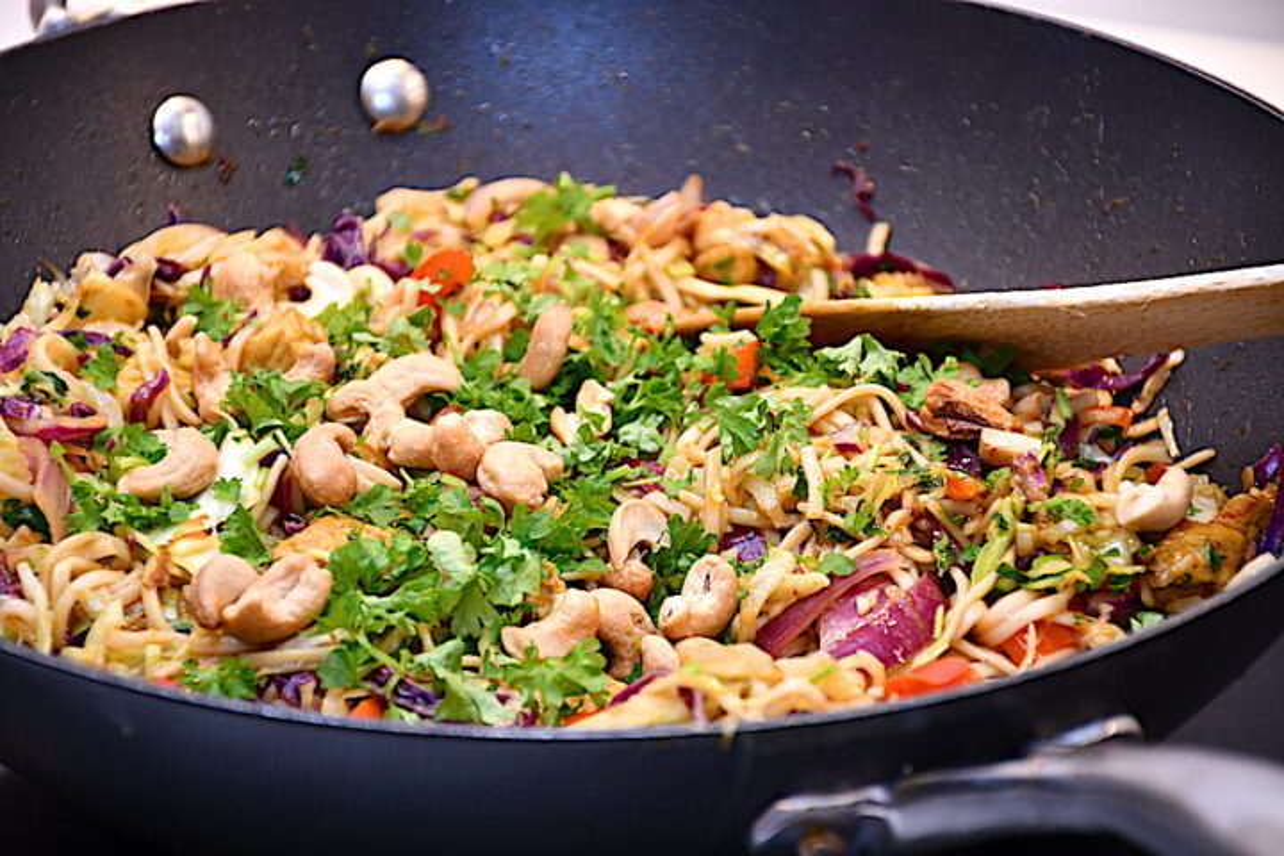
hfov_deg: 12.2
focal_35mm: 168
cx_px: 642
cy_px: 428
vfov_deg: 8.2
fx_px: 5992
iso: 900
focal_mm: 112
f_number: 5.6
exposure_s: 1/60
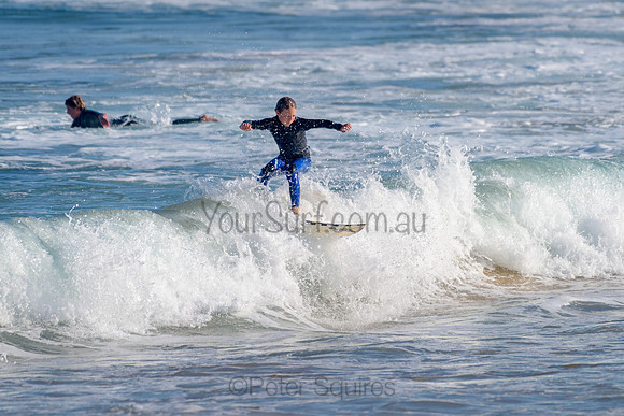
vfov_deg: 2.2
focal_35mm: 613
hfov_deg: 3.4
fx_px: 10631
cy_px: 161
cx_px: 334
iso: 140
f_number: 5.6
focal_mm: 500
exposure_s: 1/2000
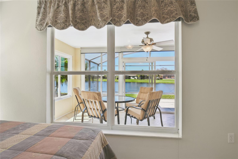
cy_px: 80
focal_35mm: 17
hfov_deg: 93.3
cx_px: 119
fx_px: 112
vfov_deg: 70.4
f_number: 7.1
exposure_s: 1/125
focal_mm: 11.5
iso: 100
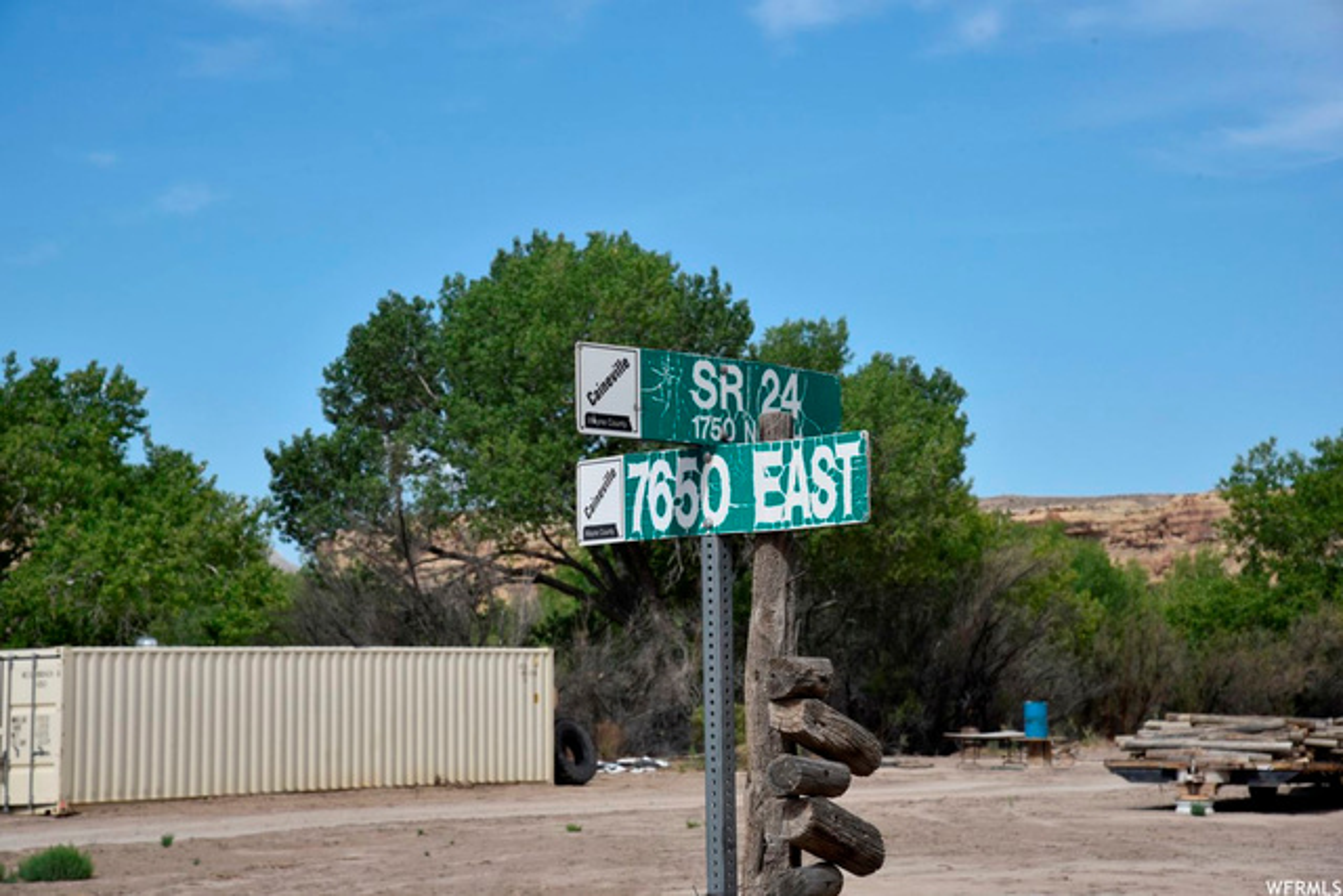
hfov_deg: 20.8
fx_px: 3657
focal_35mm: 98
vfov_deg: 14.0
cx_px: 672
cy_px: 448
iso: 400
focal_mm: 98
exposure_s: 1/640
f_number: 13
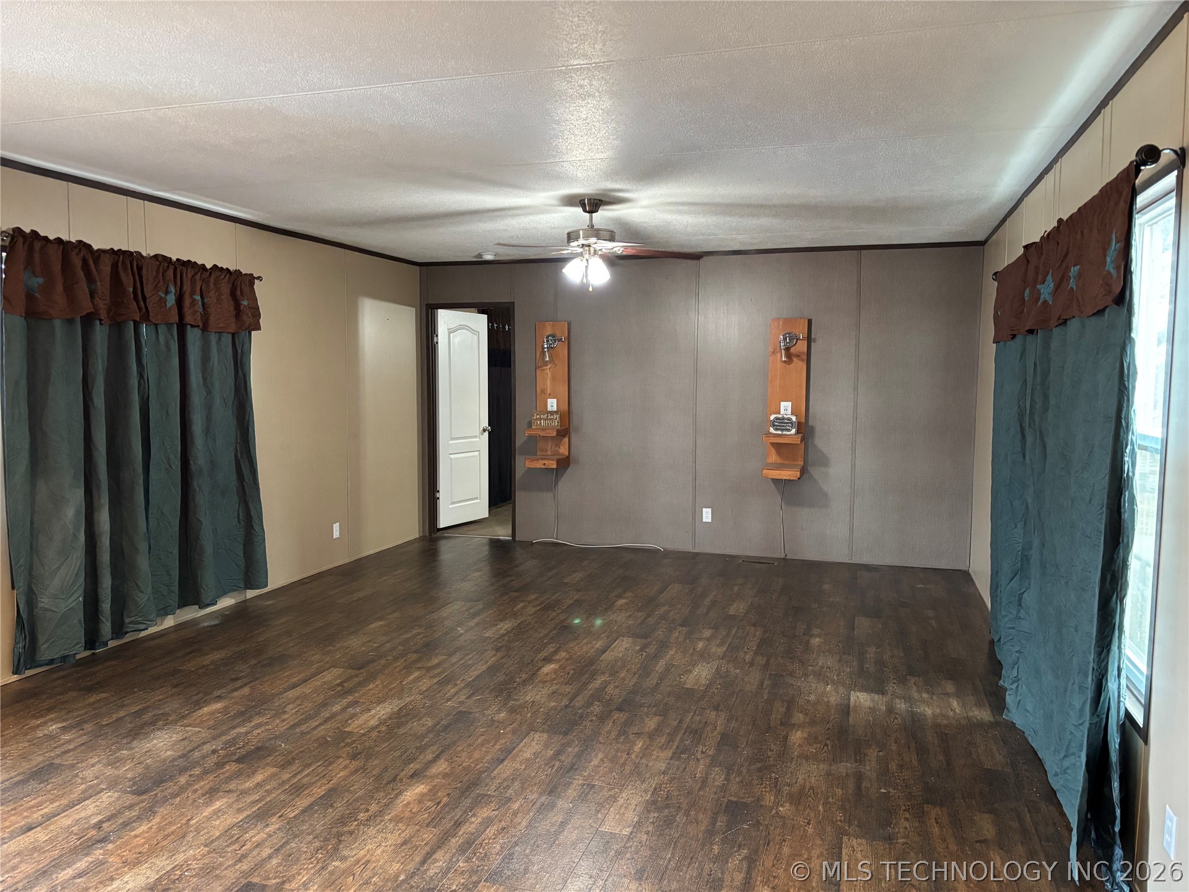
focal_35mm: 26
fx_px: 893
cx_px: 594
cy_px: 446
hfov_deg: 67.3
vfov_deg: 53.1
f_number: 1.6
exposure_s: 1/60
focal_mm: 5.96
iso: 500
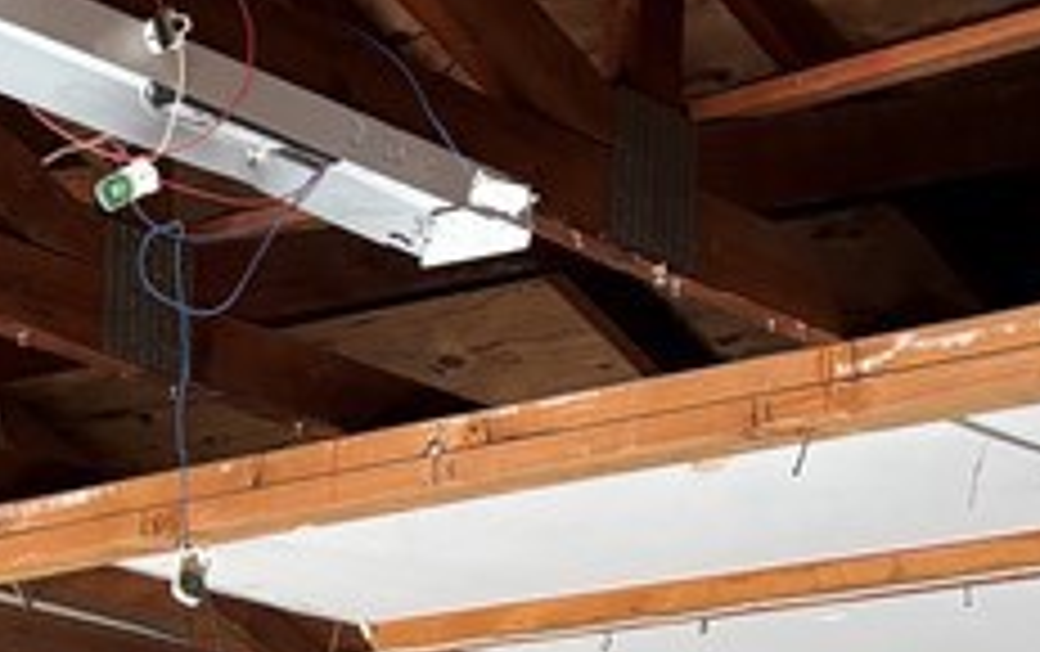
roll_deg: -1.8
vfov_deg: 10.0
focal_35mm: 122
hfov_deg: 16.2
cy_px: 1313
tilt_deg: +0.5
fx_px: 3462
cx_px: -306
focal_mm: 5.96
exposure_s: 1/121
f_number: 1.6
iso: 64
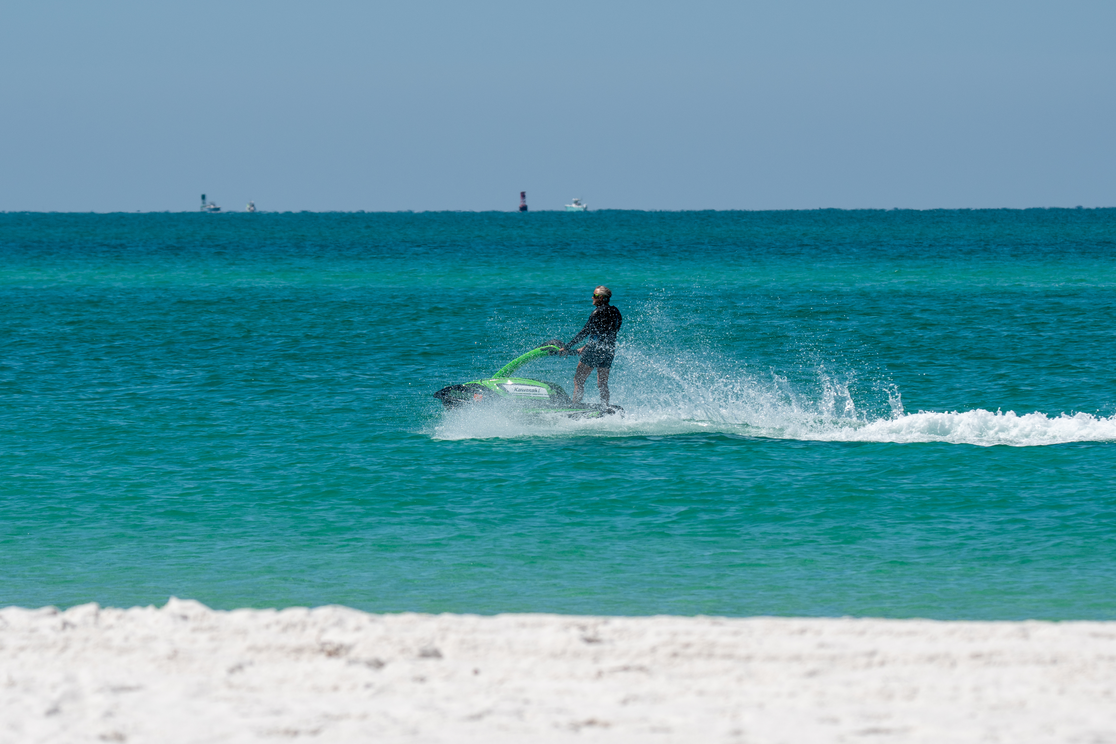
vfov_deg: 3.8
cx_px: 558
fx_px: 11159
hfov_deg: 5.7
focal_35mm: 360
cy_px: 372
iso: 100
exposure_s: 1/1000
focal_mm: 240
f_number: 7.1
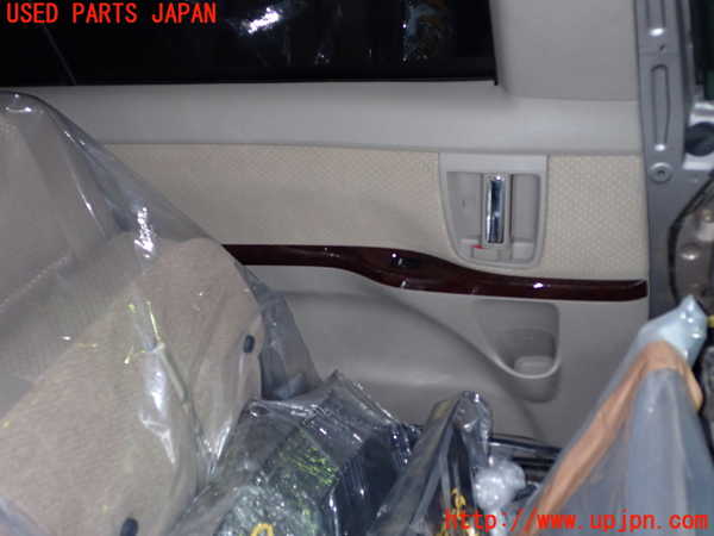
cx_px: 357
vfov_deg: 39.7
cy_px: 268
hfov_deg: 51.4
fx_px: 743
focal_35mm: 36
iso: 400
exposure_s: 1/40
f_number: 2.5
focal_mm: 6.37
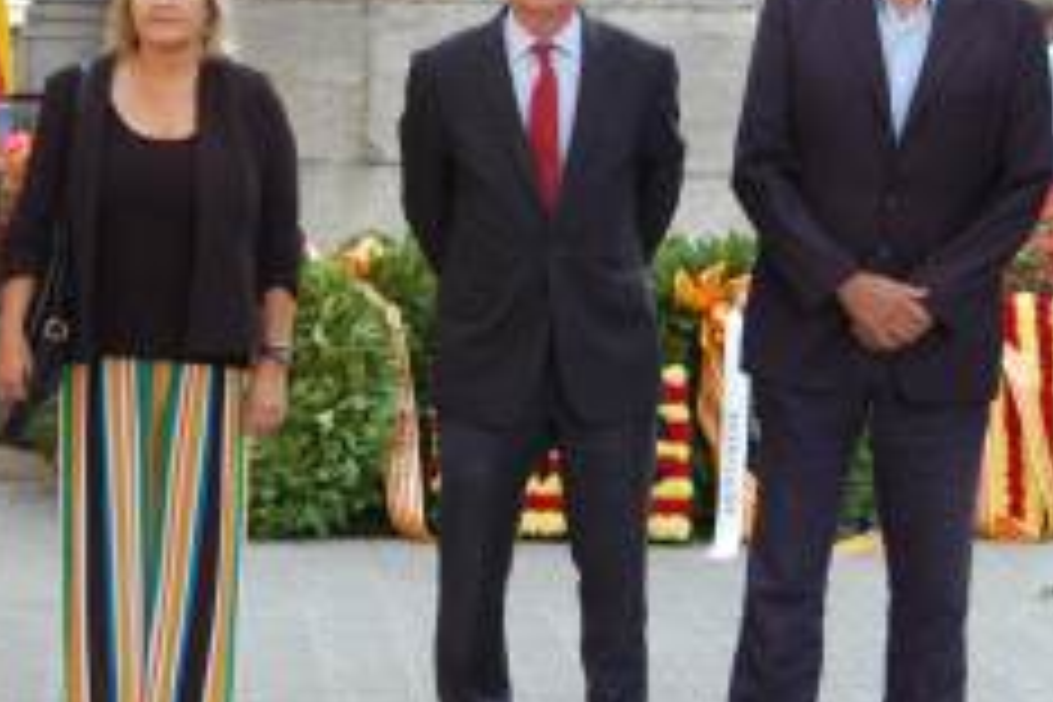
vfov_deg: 11.3
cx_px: 549
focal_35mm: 121
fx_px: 3539
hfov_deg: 16.9
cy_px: 173
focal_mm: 38
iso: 400
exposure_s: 1/40
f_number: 4.8
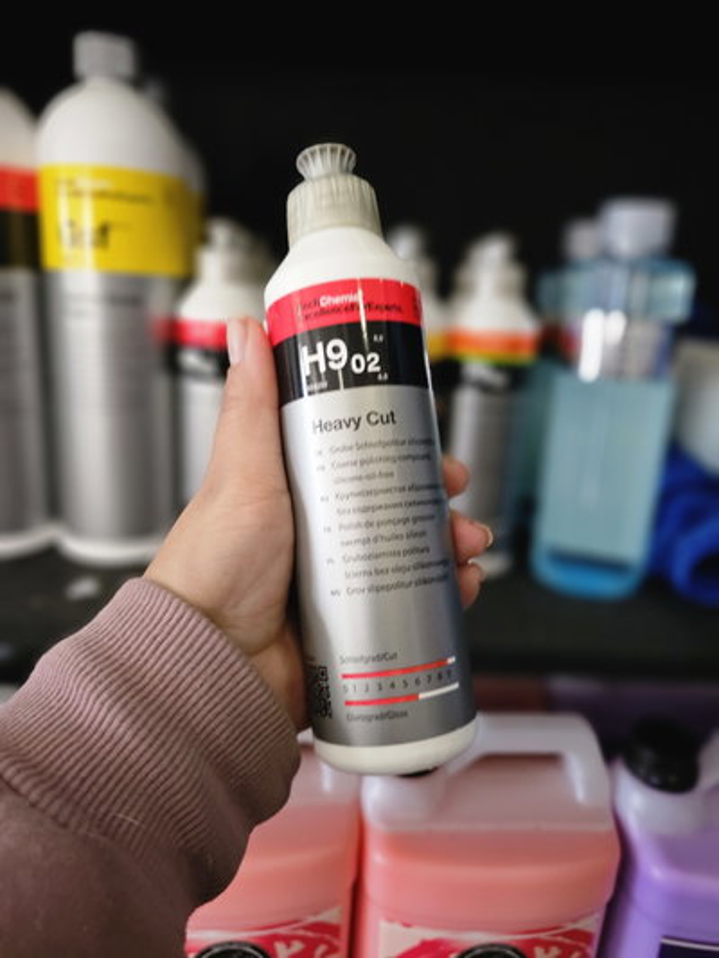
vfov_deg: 73.9
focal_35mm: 23
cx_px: 360
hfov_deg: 58.9
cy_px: 479
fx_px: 637
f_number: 1.7
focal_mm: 6.3
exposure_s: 1/25
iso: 500
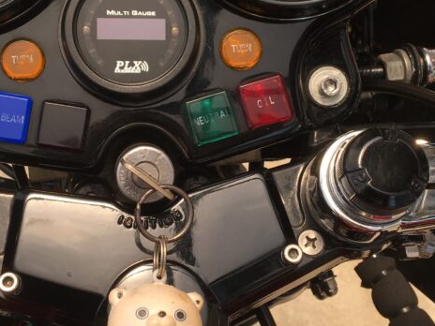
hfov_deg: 30.3
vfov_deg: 22.9
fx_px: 804
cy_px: 130
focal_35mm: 64
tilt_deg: -40.3
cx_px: 209
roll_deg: -2.4
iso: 25
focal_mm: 4.15
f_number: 2.2
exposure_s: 1/739
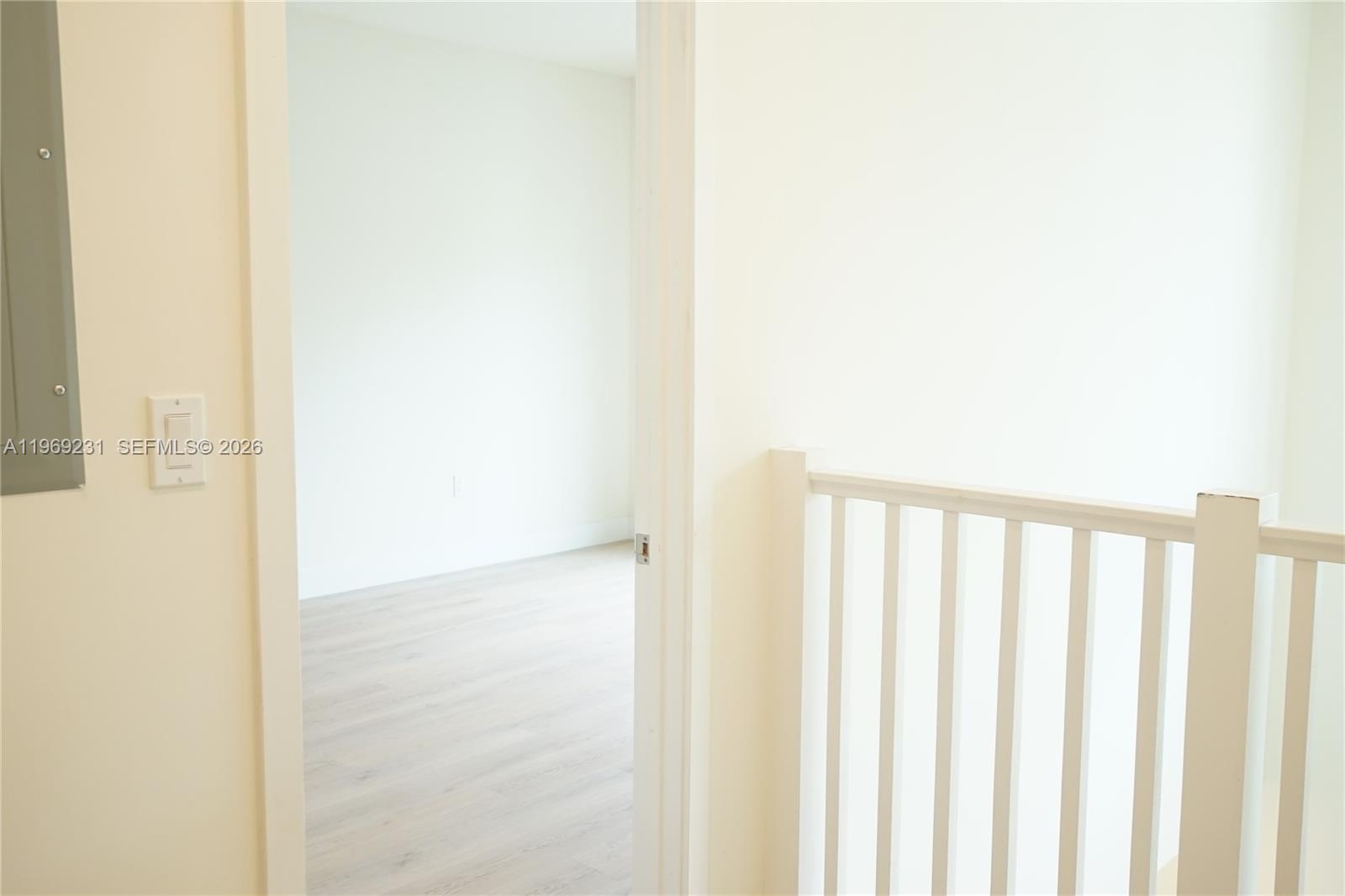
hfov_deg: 60.3
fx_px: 1158
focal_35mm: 31
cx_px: 672
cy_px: 448
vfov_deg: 42.3
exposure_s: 1/60
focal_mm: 21
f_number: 4
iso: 400
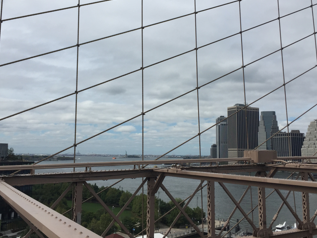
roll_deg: -1.2
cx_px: 160
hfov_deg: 47.9
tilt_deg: +8.3
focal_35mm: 39
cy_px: 103
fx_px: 357
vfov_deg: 36.7
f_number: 2.2
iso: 32
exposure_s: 1/3597
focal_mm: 4.15
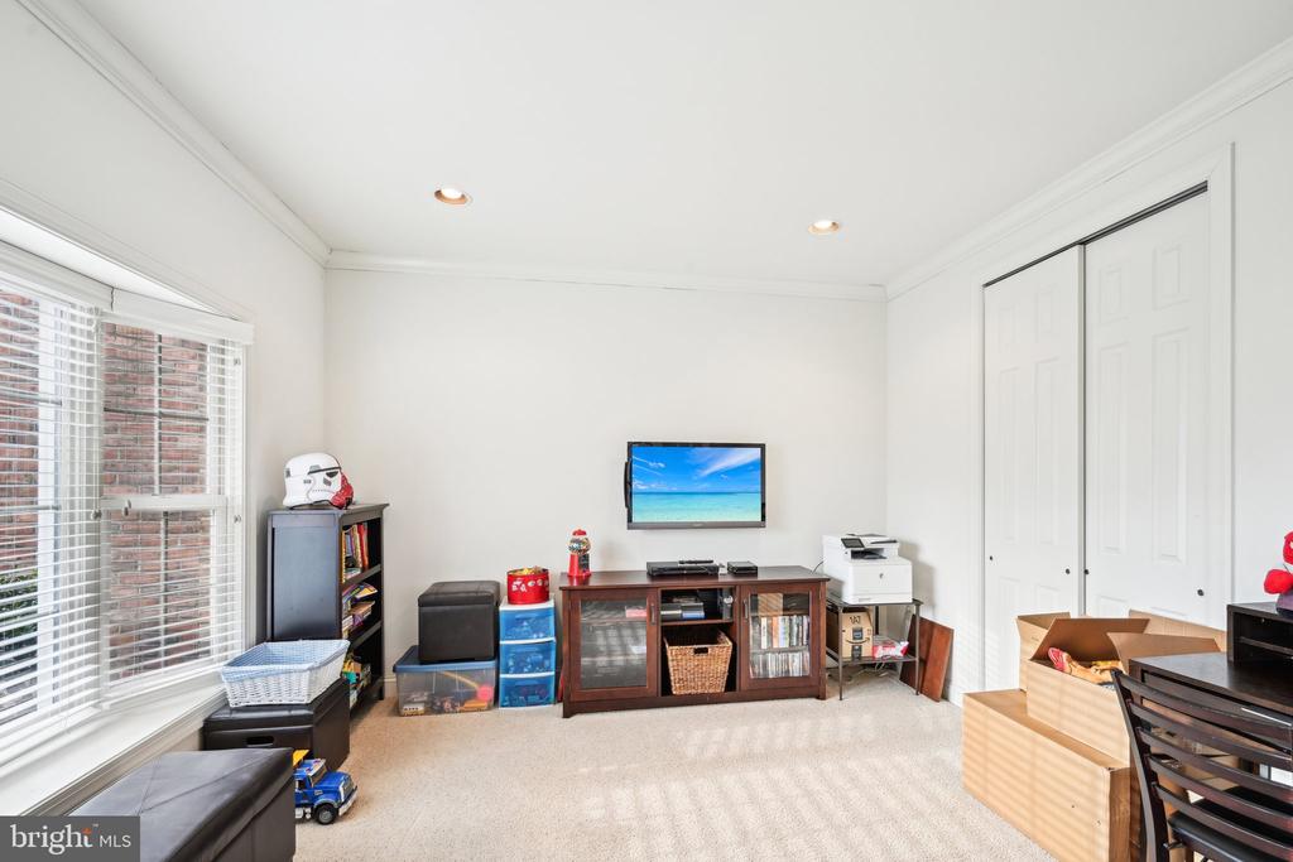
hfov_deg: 96.7
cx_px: 646
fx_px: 575
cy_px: 431
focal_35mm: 16
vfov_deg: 73.8
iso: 400
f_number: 8
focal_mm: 16
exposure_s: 1/25
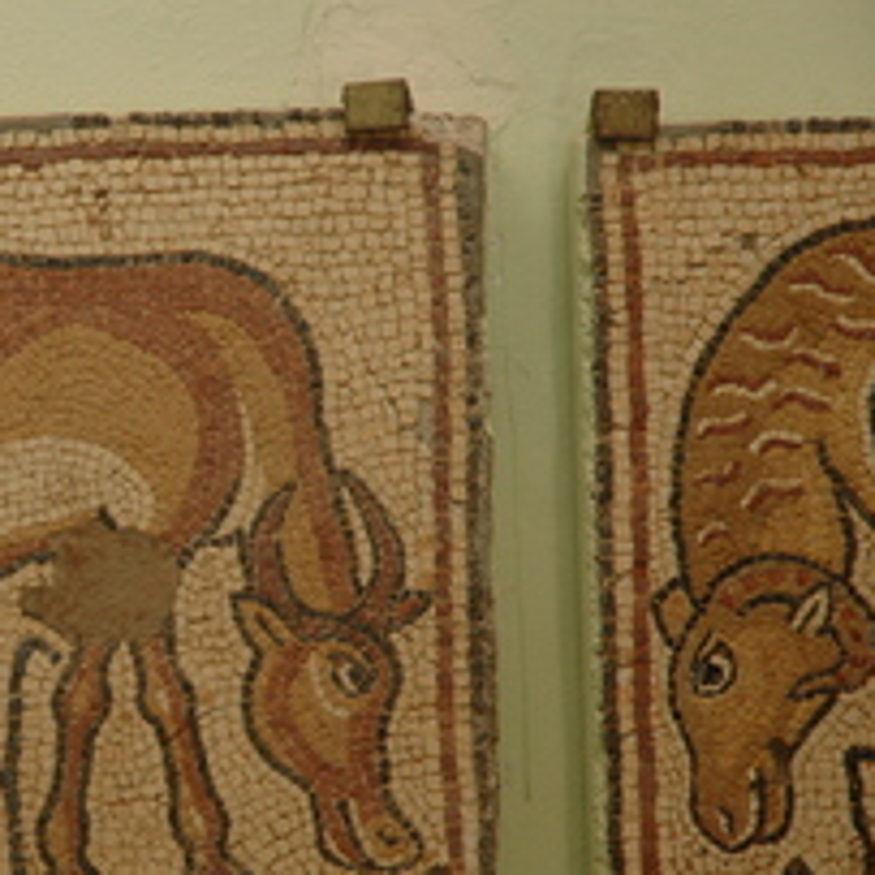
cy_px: 582
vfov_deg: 9.1
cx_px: 9
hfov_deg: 9.0
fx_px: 5519
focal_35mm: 193
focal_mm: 70
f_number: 4.5
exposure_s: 1/80
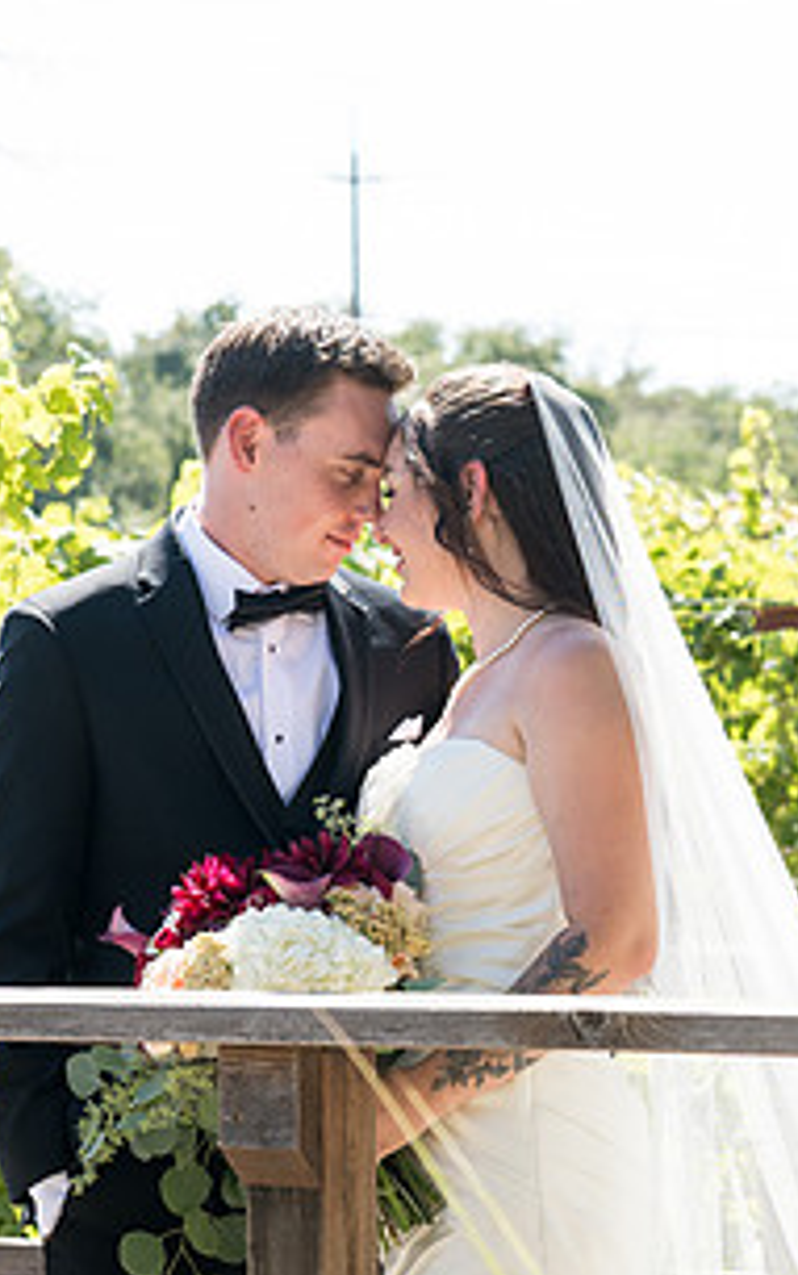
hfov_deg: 7.6
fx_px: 6011
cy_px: 627
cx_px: 423
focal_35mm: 173
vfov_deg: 12.1
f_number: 4
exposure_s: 1/500
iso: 200
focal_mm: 48
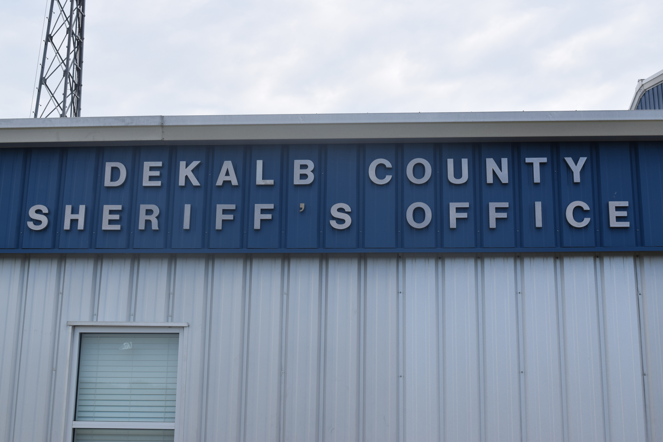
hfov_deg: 38.9
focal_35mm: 51
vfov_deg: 26.5
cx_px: 332
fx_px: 939
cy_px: 221
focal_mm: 34
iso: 200
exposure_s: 1/400
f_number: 10
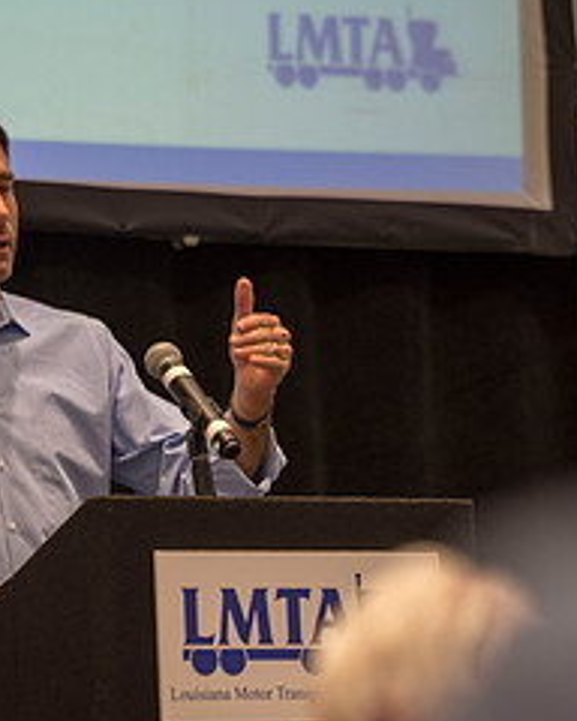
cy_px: 562
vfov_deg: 4.3
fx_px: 9691
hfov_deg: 3.4
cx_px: 189
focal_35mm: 454
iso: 1250
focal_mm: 200
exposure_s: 1/200
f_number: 2.8
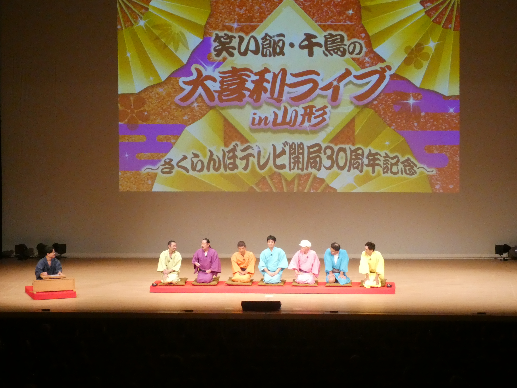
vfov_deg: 14.8
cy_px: 195
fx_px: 1493
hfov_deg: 19.6
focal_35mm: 100
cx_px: 269
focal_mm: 11.7
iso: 800
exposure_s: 1/80
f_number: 4.4
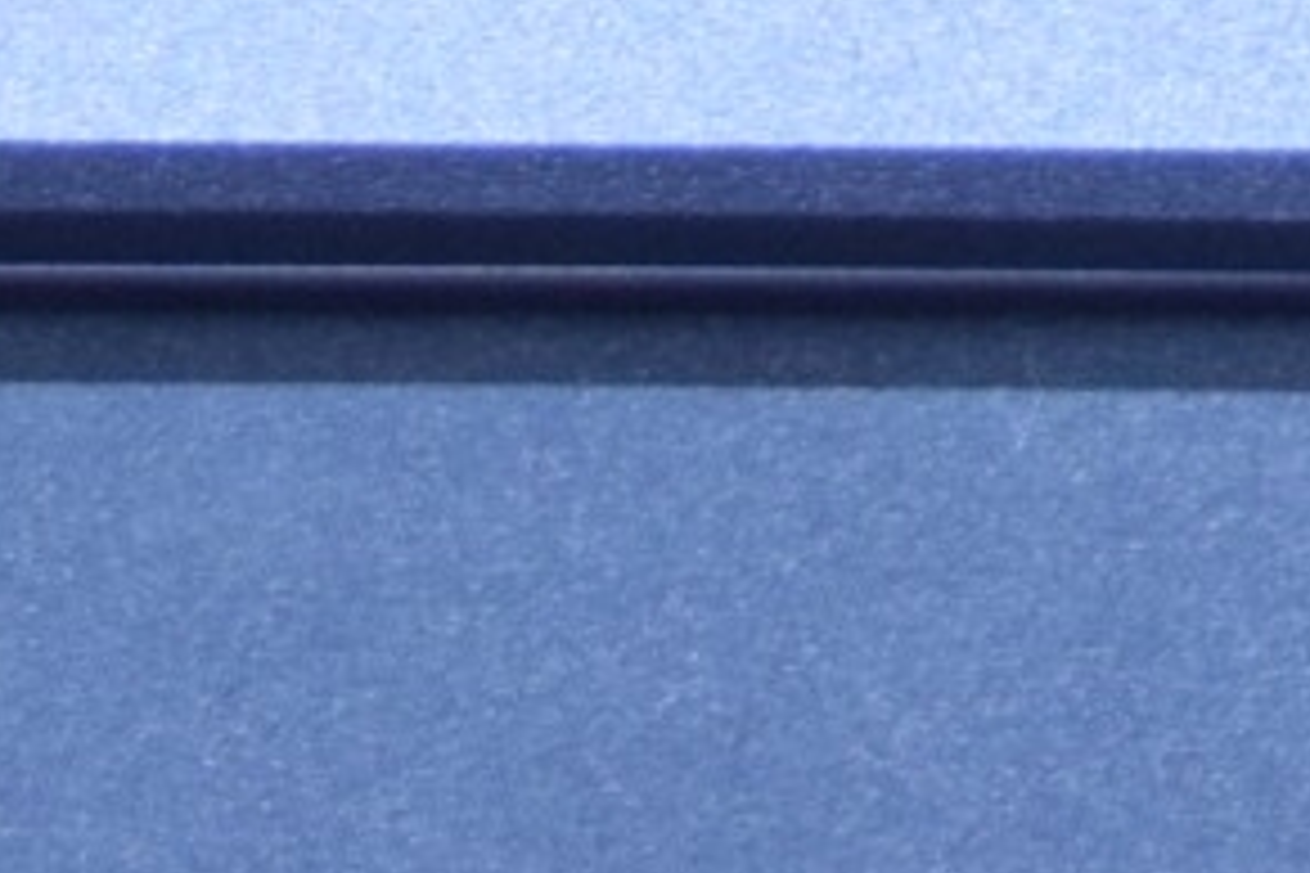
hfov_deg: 7.1
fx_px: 9715
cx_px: 3615
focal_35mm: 267
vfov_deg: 4.9
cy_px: -1899
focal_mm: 24
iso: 1600
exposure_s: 1/10
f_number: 4
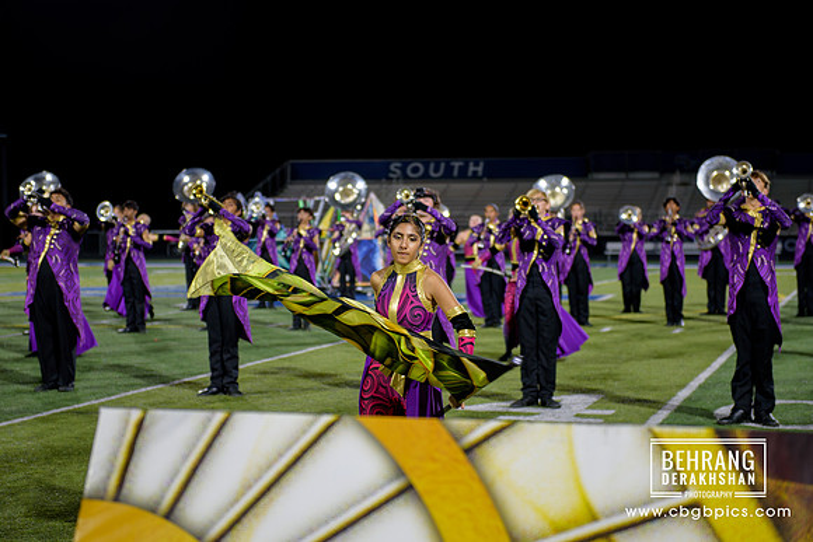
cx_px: 406
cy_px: 271
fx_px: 1700
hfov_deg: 26.9
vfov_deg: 18.1
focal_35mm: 75
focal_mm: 70
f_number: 2.8
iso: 1600
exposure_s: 1/400
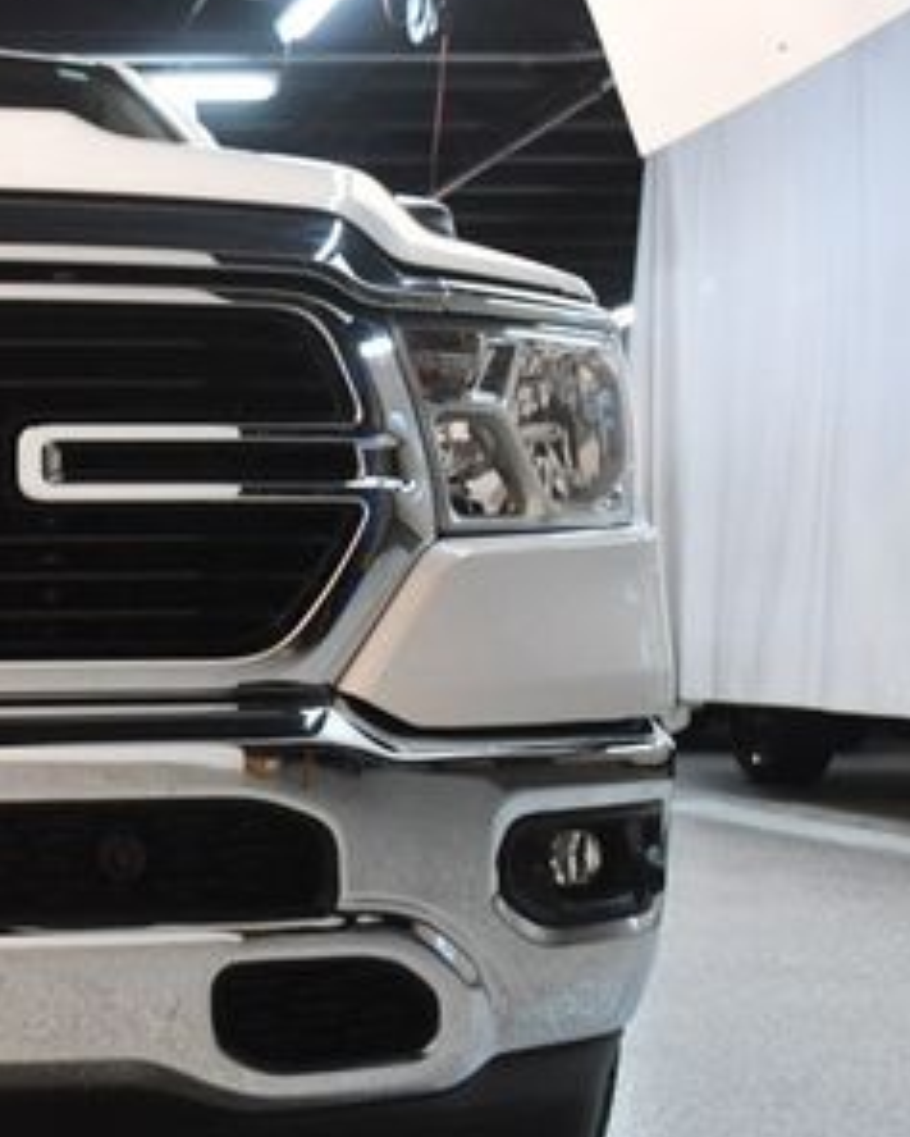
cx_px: -284
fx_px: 2254
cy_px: 634
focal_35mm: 67
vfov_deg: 28.3
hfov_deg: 20.7
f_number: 3.5
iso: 1800
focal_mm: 22
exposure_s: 1/125
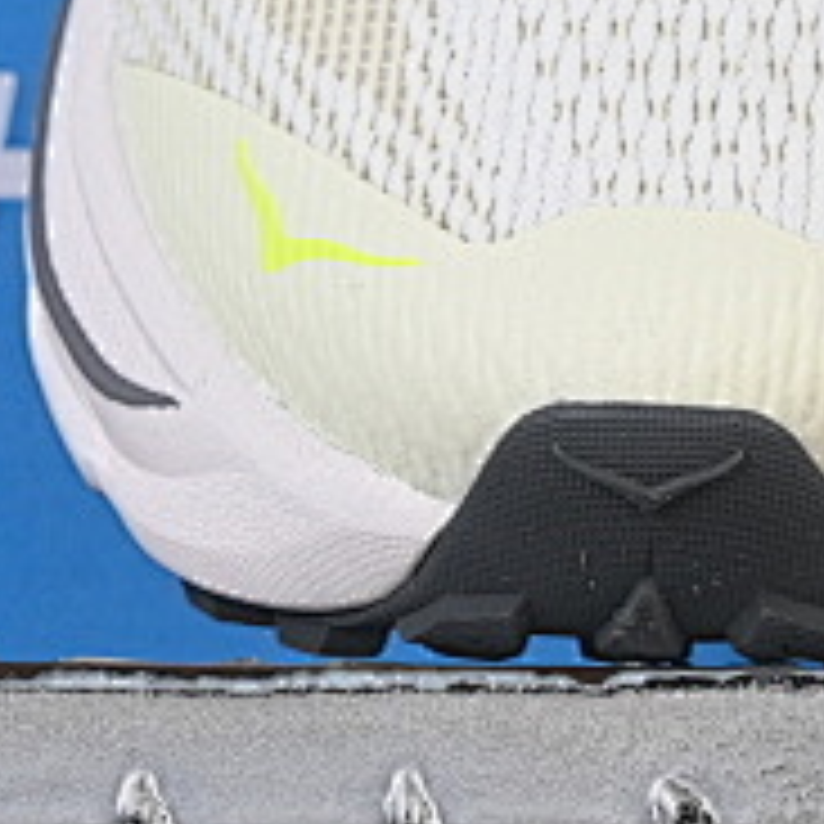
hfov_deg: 4.6
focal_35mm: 376
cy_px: -347
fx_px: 10126
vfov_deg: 4.6
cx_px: 1319
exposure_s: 1/80
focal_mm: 50
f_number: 8
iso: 160
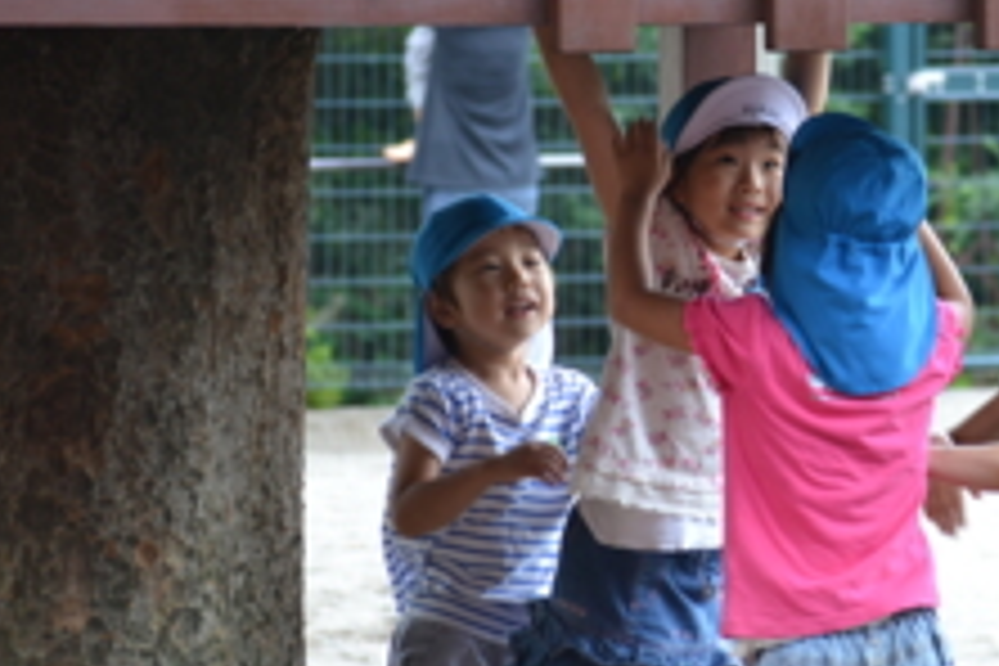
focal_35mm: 297
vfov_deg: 4.6
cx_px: 792
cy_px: 250
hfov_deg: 6.9
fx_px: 8241
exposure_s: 1/100
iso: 400
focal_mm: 110
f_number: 5
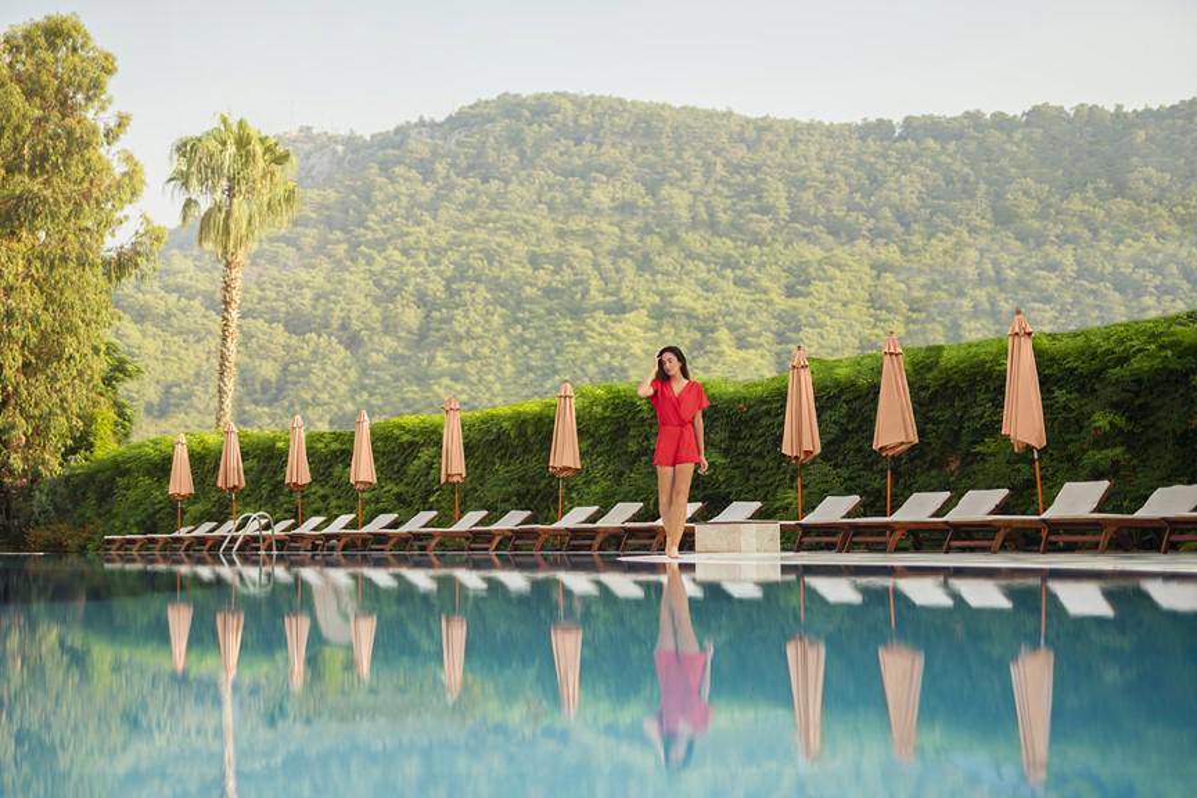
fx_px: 1662
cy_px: 399
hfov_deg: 39.6
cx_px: 598
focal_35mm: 50
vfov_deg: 27.0
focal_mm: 50
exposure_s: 1/320
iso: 100
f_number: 1.4
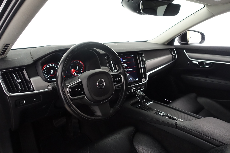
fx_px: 153
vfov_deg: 53.1
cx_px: 115
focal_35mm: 24
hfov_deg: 73.7
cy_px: 76
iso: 1000
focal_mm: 8.8
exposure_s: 1/30
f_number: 2.5
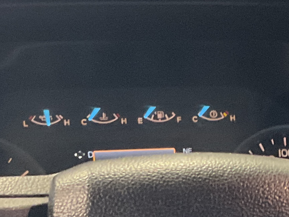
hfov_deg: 14.2
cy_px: 268
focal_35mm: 135
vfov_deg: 10.8
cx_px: 337
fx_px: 1127
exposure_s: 1/40
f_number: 1.8
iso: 250
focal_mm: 3
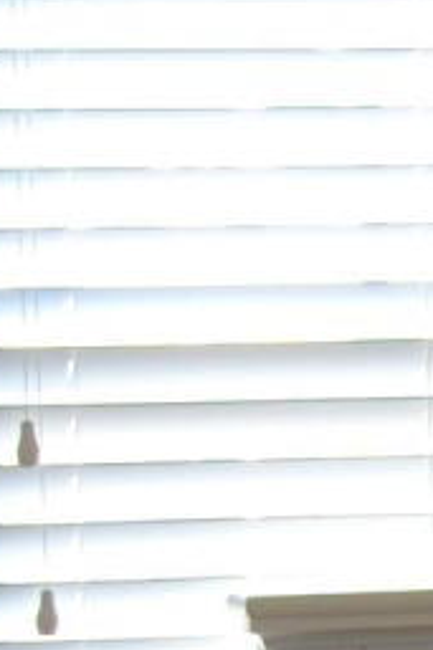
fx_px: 5492
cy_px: 979
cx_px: 637
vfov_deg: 6.7
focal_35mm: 304
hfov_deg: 4.5
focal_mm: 26
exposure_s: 1/60
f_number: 4.2
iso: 500
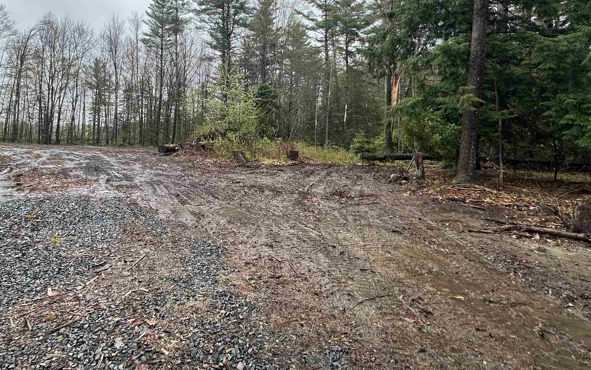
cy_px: 121
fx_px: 338
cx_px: 232
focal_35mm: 21
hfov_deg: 81.2
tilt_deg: +4.1
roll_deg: -1.6
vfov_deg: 56.0
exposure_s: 1/99
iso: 50
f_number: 2.2
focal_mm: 2.22
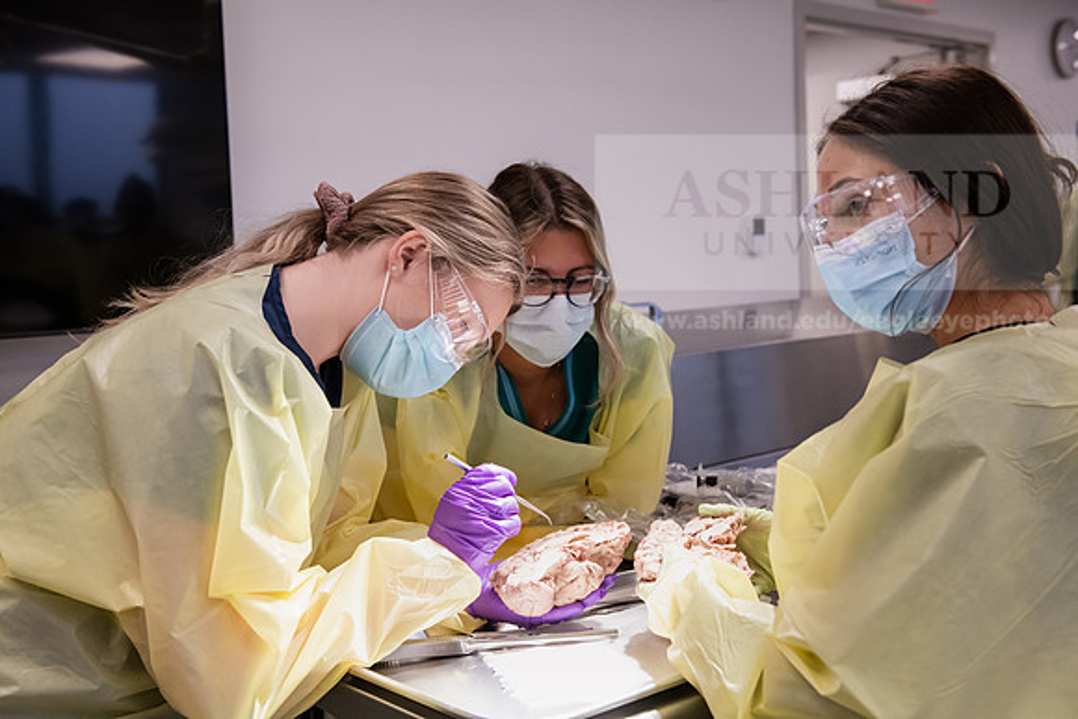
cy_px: 360
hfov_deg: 46.4
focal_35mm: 42
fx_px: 1258
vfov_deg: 31.9
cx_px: 539
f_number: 5
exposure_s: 1/320
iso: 1250
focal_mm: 42
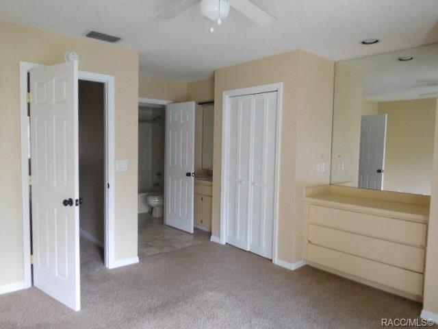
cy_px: 164
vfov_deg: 54.9
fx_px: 316
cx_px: 219
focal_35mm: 25
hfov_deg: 69.4
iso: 400
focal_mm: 4.5
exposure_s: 1/13
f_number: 3.4
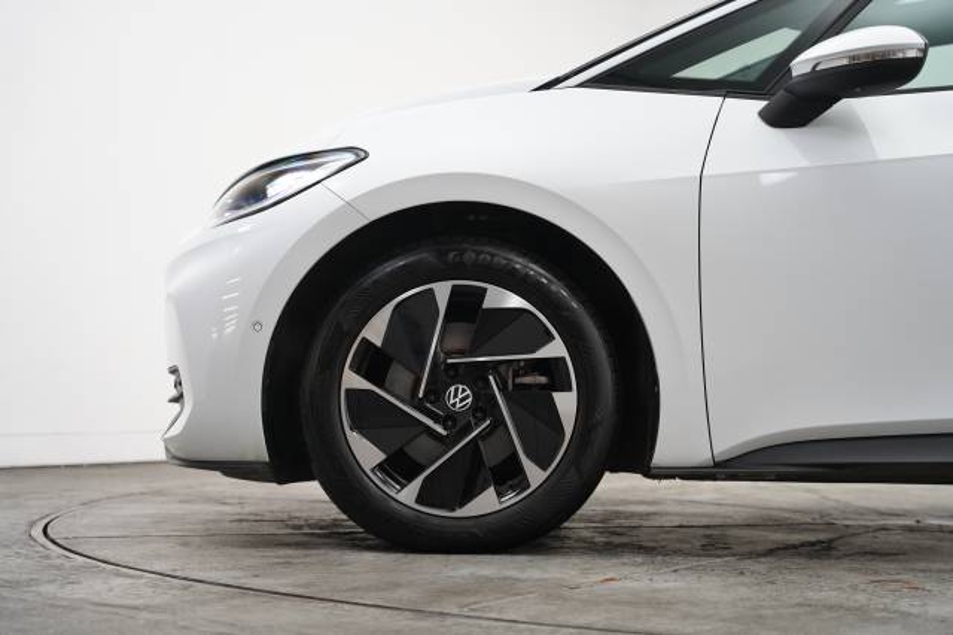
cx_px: 476
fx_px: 1566
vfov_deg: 22.9
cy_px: 318
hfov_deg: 33.8
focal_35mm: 59
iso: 1600
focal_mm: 59.2
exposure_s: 1/160
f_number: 3.2
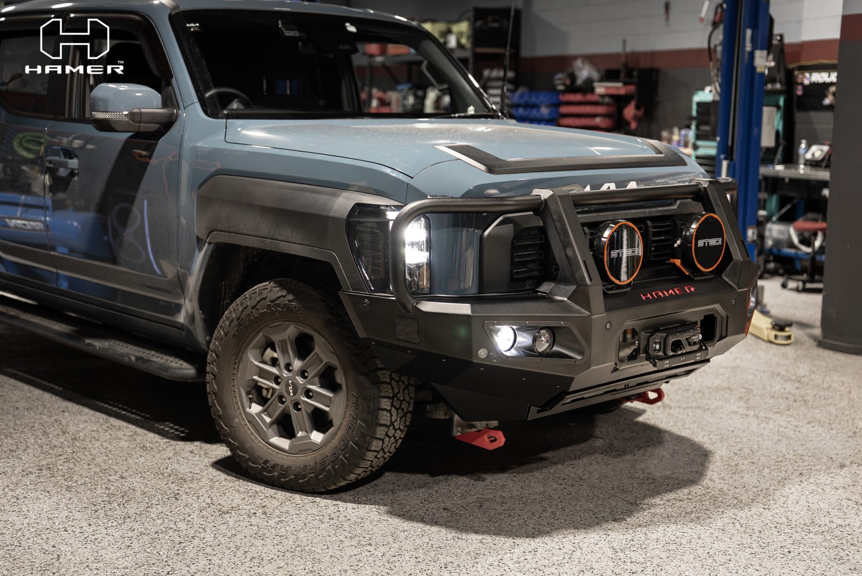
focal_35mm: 50
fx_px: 1198
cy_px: 288
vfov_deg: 27.0
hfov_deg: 39.6
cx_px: 431
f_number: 2.2
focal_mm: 50
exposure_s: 1/160
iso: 1250
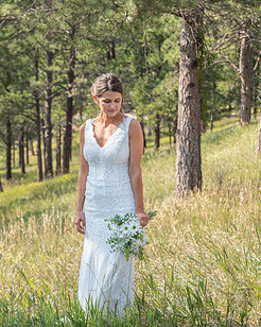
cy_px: 164
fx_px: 822
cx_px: 107
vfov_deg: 22.5
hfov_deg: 18.0
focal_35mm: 85
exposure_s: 1/160
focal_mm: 62
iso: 80
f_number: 4.5
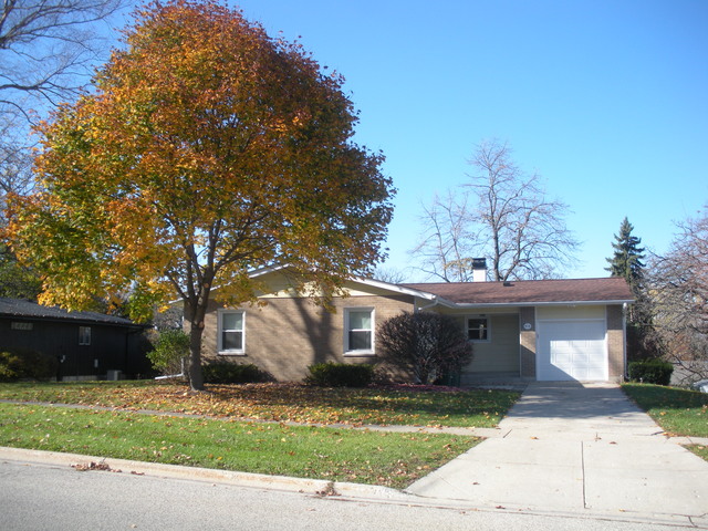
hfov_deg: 51.4
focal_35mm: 36
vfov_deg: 39.7
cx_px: 354
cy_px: 266
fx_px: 736
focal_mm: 6.3
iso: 64
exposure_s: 1/319
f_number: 3.5
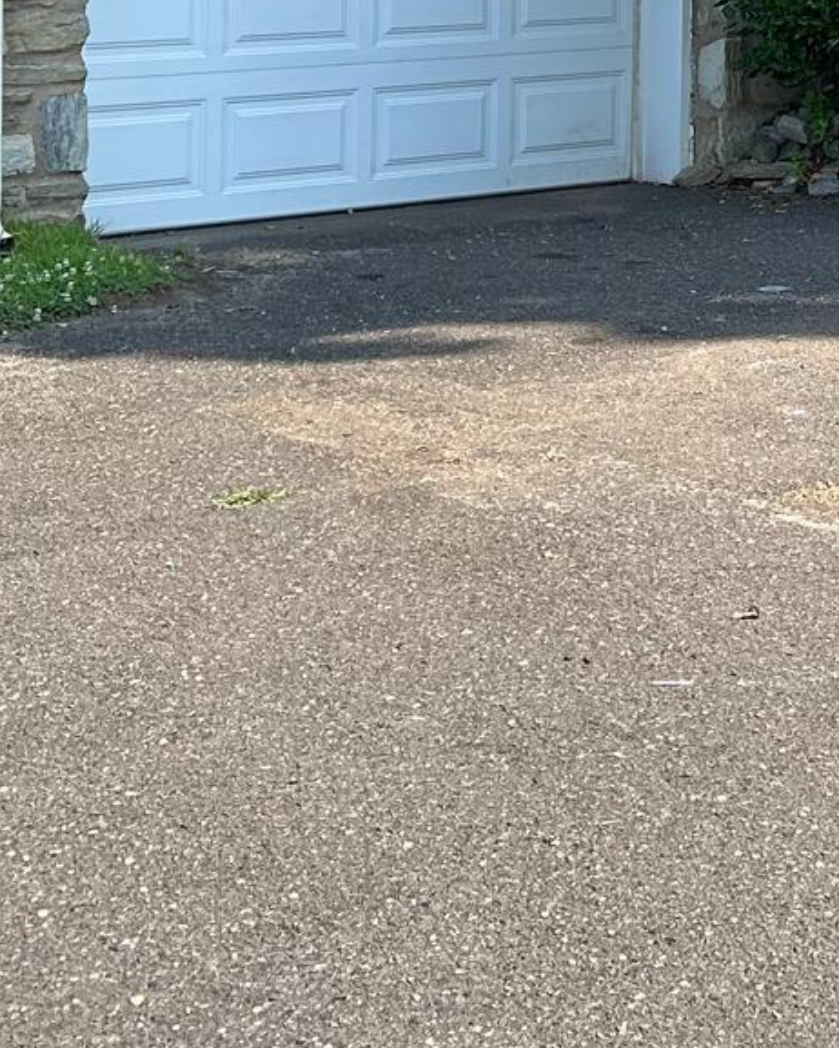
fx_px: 2792
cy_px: -309
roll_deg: +1.9
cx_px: 1328
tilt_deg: +4.7
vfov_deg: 19.6
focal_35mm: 90
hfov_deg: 15.5
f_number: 1.5
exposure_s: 1/974
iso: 50
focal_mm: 5.7
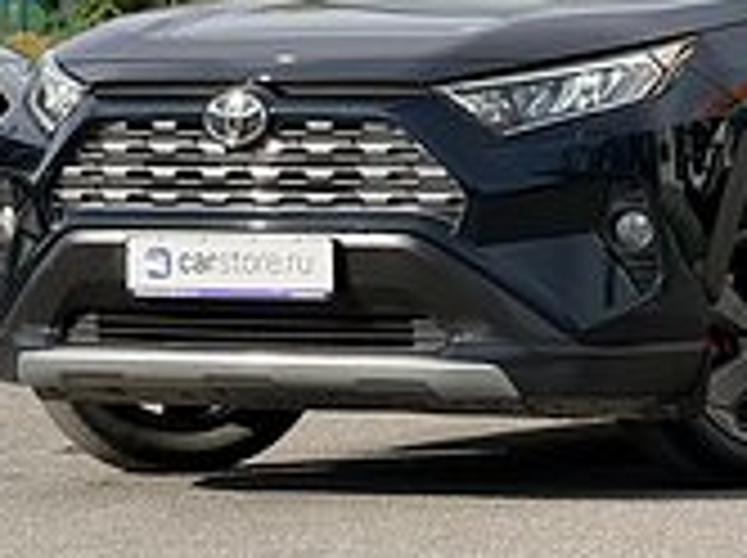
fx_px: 5560
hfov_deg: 7.7
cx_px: 670
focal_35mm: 258
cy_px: 160
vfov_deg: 5.7
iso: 50
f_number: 2.8
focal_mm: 15.66
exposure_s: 1/1186
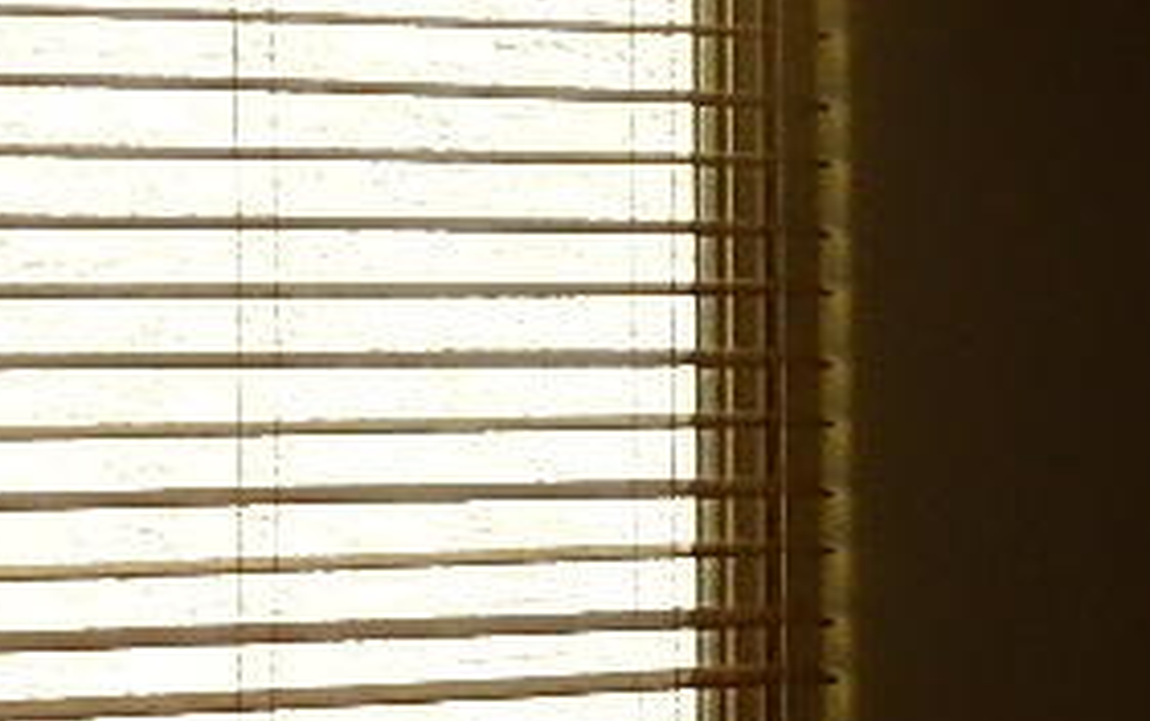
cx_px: 1015
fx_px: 6052
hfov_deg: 10.8
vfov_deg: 6.8
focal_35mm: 193
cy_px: 422
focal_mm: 5.7
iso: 125
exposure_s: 1/80
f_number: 3.8
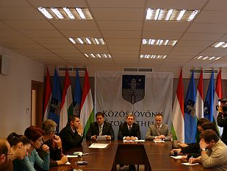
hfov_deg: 37.3
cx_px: 140
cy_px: 107
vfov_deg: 28.5
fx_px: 335
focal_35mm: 51
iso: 100
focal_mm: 7.4
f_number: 2.8
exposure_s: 1/30
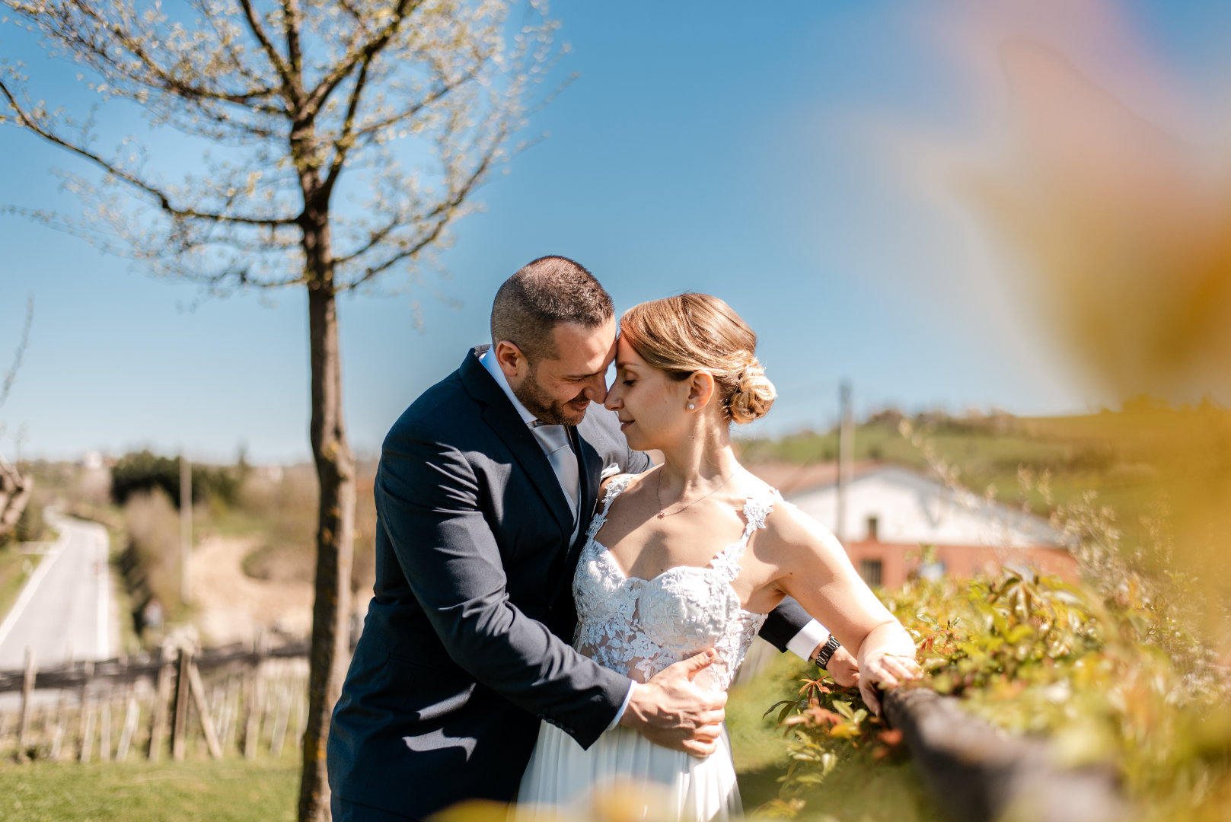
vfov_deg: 27.0
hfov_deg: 39.6
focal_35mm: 50
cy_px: 411
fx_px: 1711
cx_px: 616
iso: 125
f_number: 1.8
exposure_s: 1/2500
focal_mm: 50
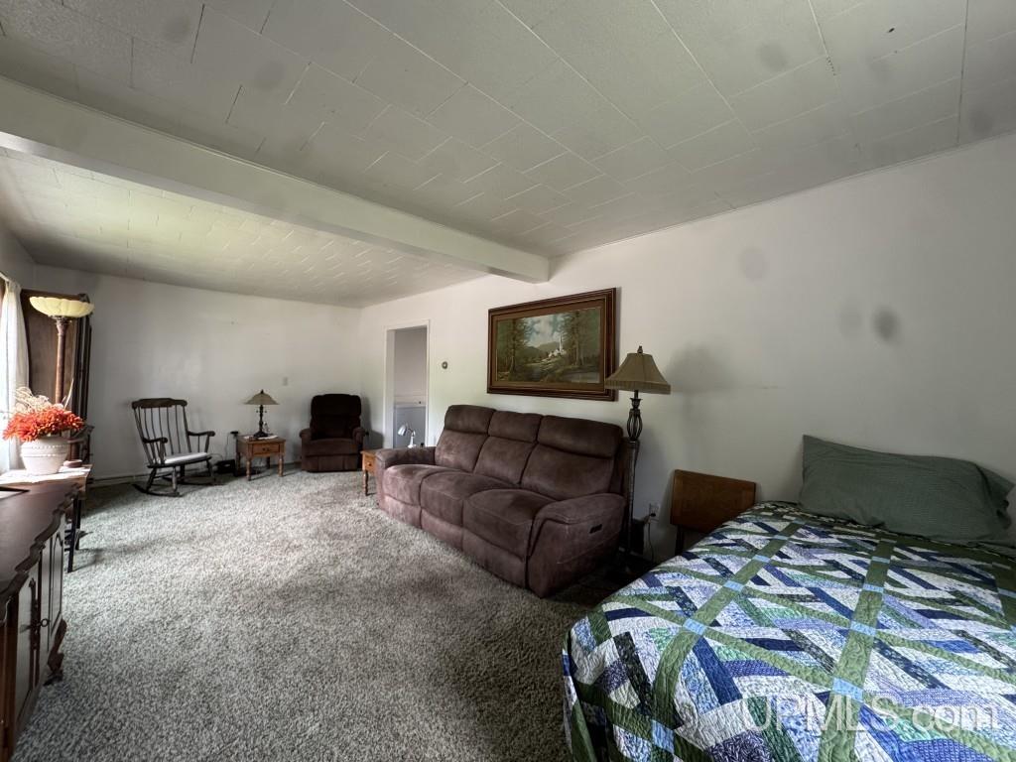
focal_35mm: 14
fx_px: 411
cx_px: 508
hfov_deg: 102.1
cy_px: 381
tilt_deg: -1.4
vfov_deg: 85.7
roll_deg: -1.1
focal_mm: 2.22
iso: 250
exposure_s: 1/99
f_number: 2.2
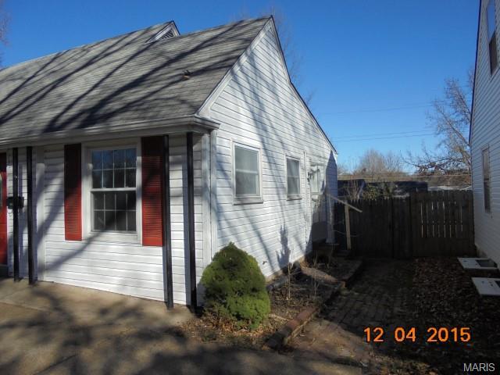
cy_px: 188
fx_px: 376
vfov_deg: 53.1
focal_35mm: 26
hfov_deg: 67.3
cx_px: 250
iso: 100
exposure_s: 1/125
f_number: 11.5
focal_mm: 4.6
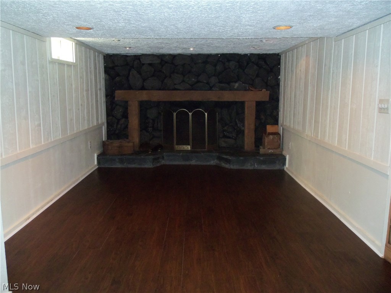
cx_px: 196
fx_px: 328
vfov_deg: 48.2
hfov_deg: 61.7
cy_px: 146
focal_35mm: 29
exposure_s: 1/30
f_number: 3.4
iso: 200
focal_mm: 5.2
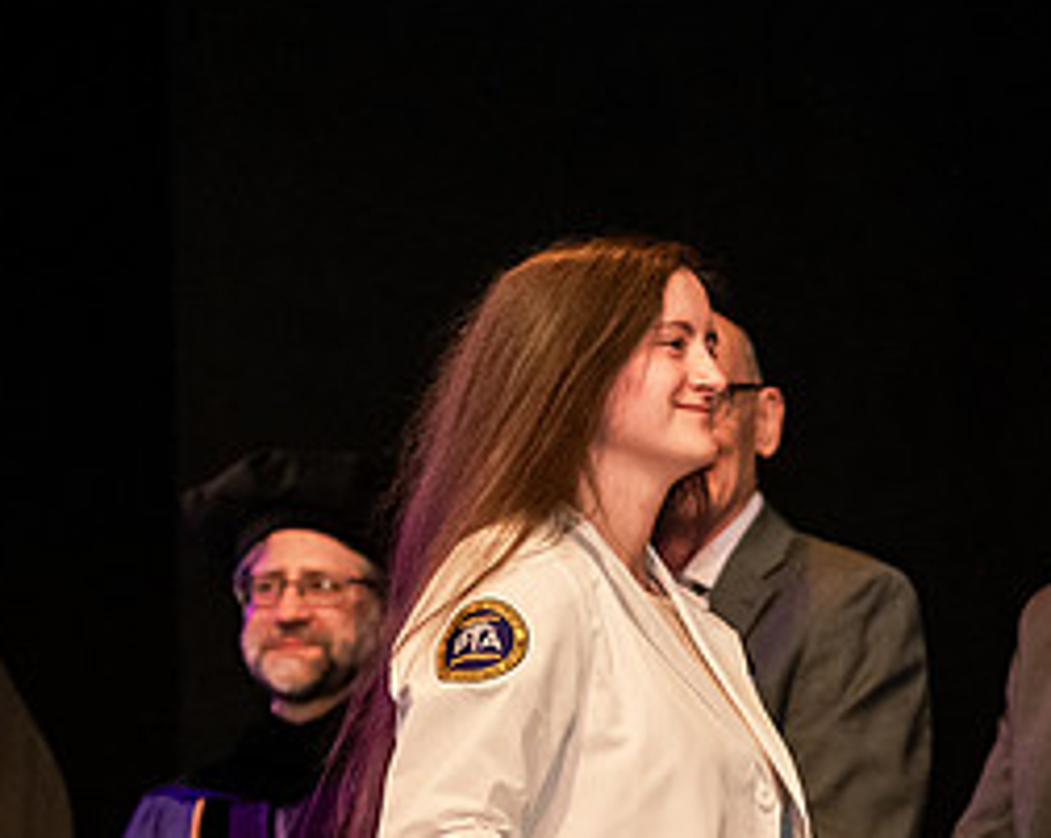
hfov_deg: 8.5
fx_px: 7053
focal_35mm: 227
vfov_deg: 6.8
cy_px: 648
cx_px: 1080
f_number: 3.5
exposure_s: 1/200
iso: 3200
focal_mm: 105
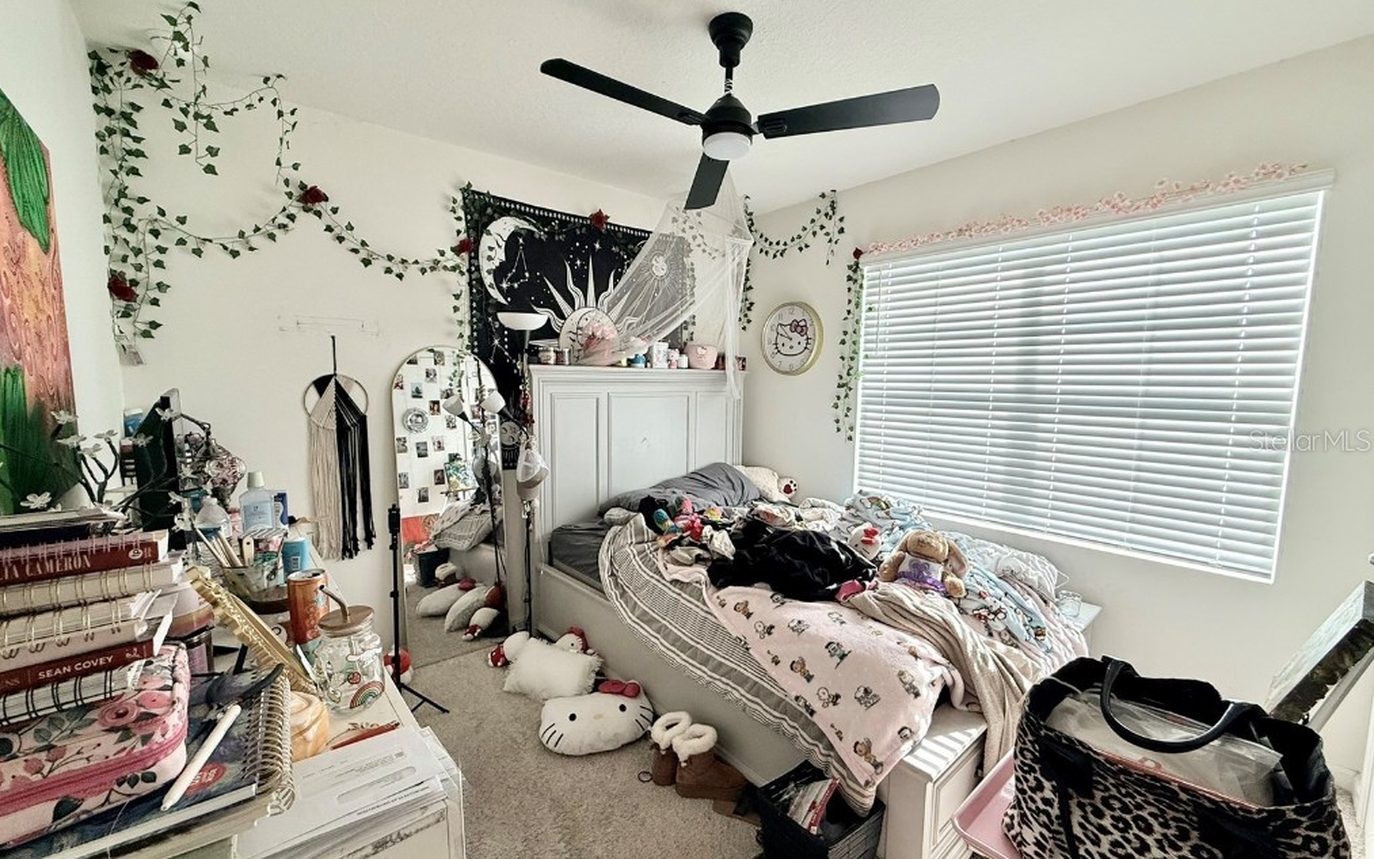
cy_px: 440
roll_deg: -0.6
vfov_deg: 74.8
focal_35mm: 15
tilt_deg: -6.0
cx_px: 682
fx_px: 562
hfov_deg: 101.5
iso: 160
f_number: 2.2
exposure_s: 1/120
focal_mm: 2.22
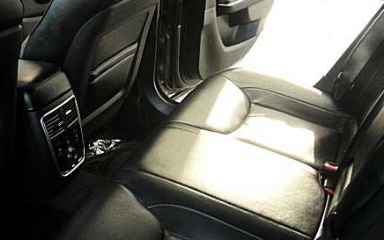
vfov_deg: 23.0
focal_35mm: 56
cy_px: 171
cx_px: 115
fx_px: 586
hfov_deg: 35.7
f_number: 2.8
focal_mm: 6.3
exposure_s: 1/125
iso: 200
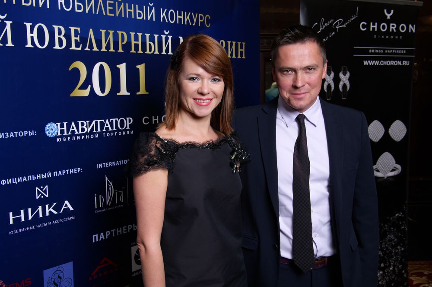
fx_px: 503
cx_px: 216
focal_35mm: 42
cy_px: 144
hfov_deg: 46.5
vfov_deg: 31.8
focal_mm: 28
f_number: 8
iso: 200
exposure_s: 1/60
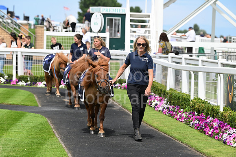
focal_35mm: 170
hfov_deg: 12.1
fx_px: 1115
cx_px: 118
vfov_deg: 8.1
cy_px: 78
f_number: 5
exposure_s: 1/2000
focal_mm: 170
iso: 400
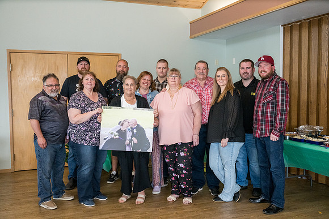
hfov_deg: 54.4
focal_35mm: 35
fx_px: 320
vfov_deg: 37.9
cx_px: 164
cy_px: 110
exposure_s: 1/250
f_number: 6.3
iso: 3200
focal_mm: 35
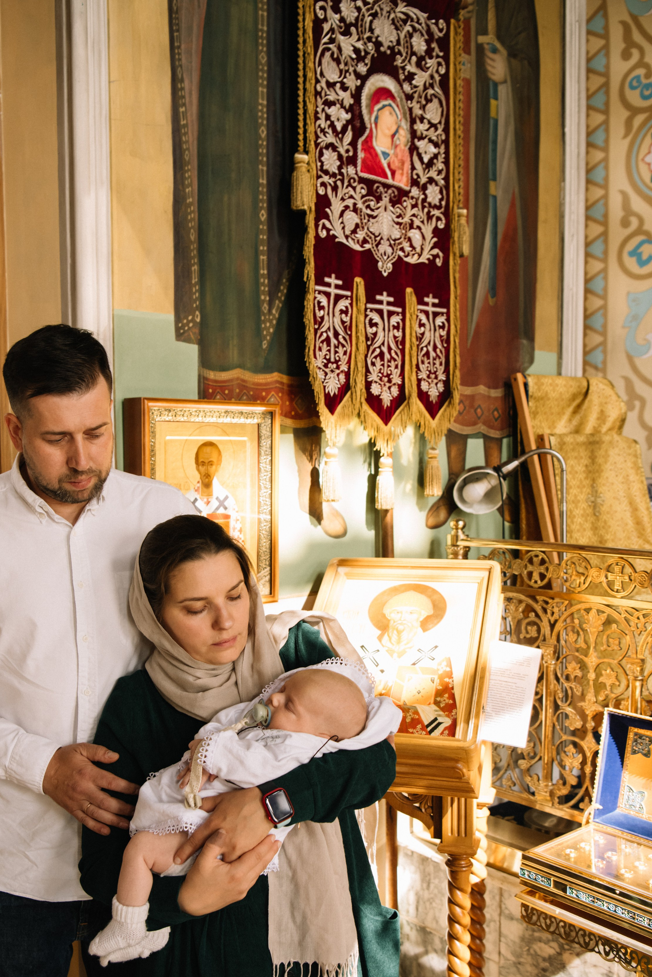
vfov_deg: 51.8
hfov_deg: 35.9
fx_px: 1005
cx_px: 288
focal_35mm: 37
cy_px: 541
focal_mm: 30
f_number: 3.5
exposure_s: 1/320
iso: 800
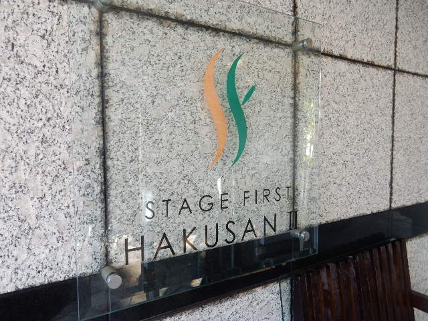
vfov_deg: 54.9
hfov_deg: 69.4
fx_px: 309
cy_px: 160
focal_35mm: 25
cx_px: 214
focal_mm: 4.5
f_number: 3.7
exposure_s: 1/30
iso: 160
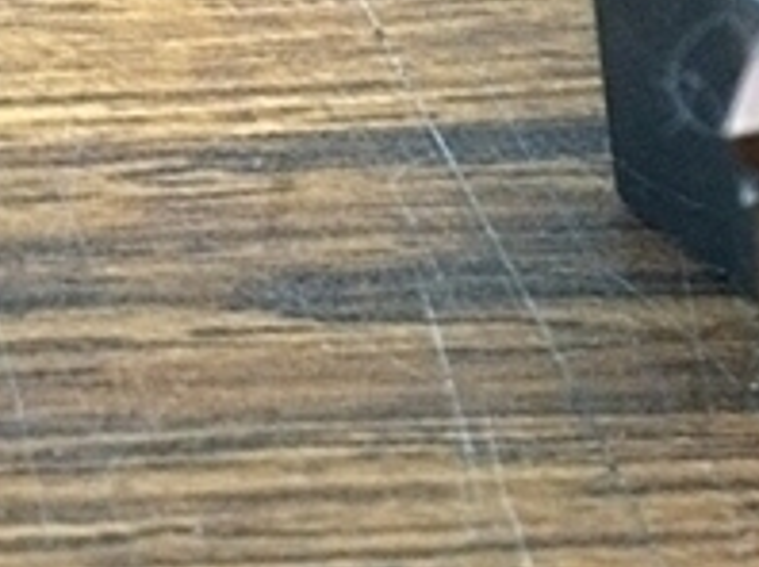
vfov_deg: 14.9
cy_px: -38
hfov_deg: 19.4
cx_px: 832
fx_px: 2124
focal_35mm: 97
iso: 320
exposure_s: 1/20
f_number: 2.2
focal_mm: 4.12
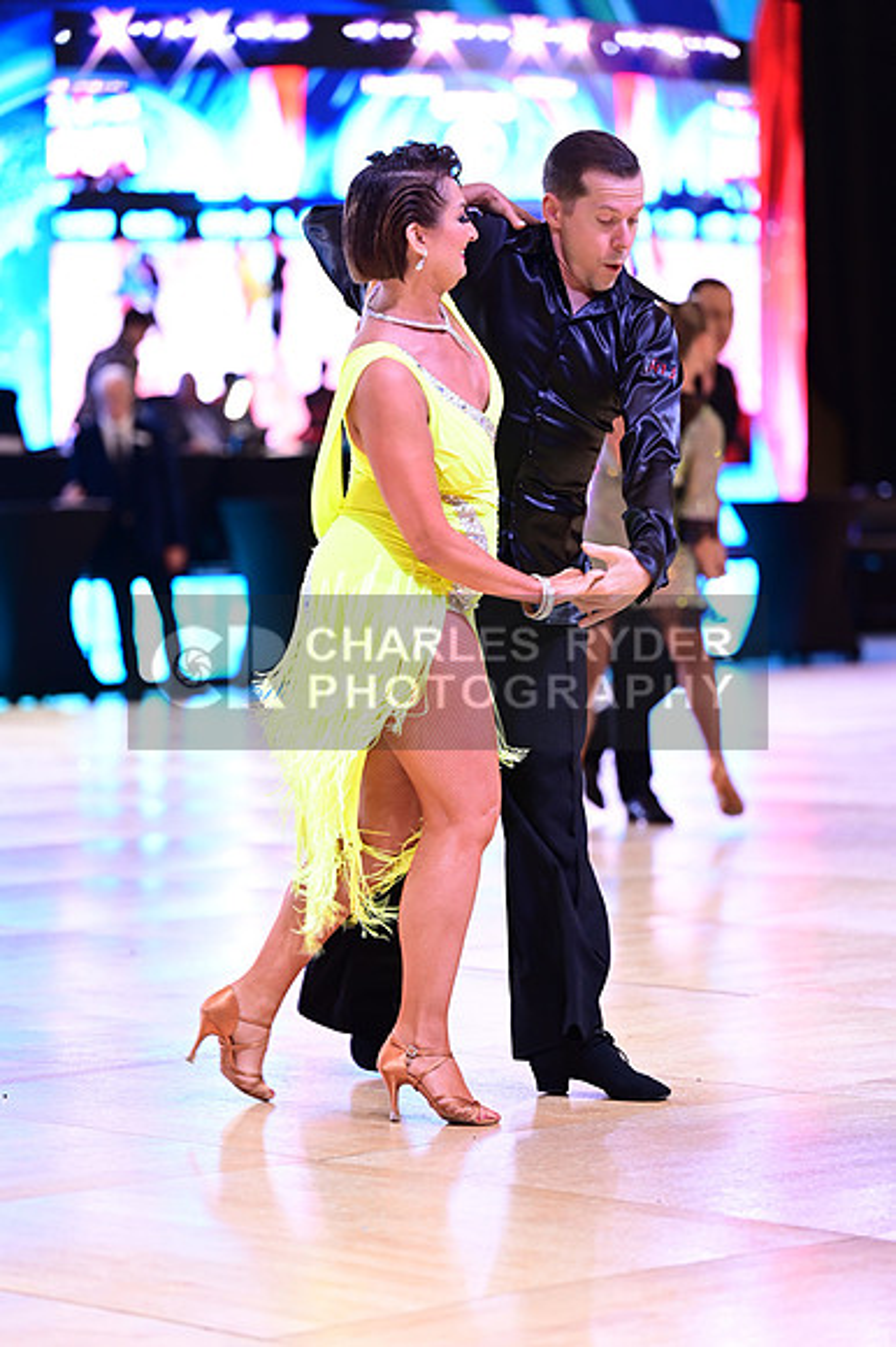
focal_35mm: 125
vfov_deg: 16.4
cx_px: 448
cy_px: 674
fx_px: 4672
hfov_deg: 11.0
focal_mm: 125
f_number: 2.8
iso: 2000
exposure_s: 1/320
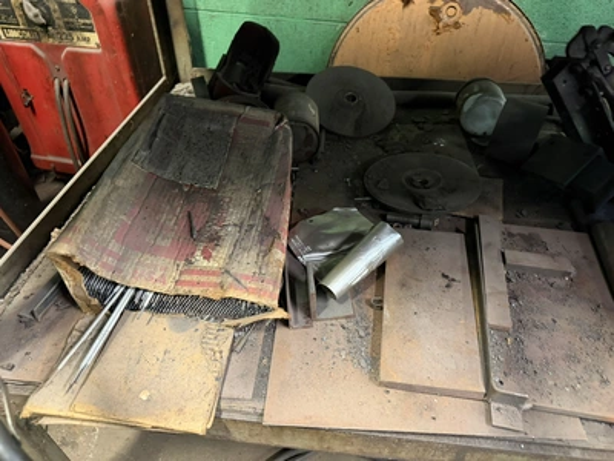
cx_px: 307
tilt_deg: -42.6
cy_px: 230
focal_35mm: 24
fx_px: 426
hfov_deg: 71.6
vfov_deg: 56.8
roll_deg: -1.1
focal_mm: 6.76
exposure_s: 1/30
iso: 800
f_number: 1.78
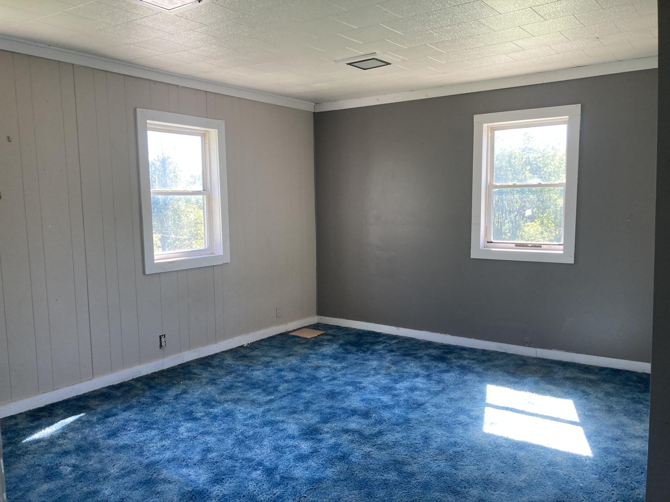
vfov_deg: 49.7
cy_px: 251
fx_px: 542
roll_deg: -0.9
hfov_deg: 63.4
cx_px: 335
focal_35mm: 28
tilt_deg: -5.0
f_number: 1.8
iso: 80
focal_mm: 3.99
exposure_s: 1/121
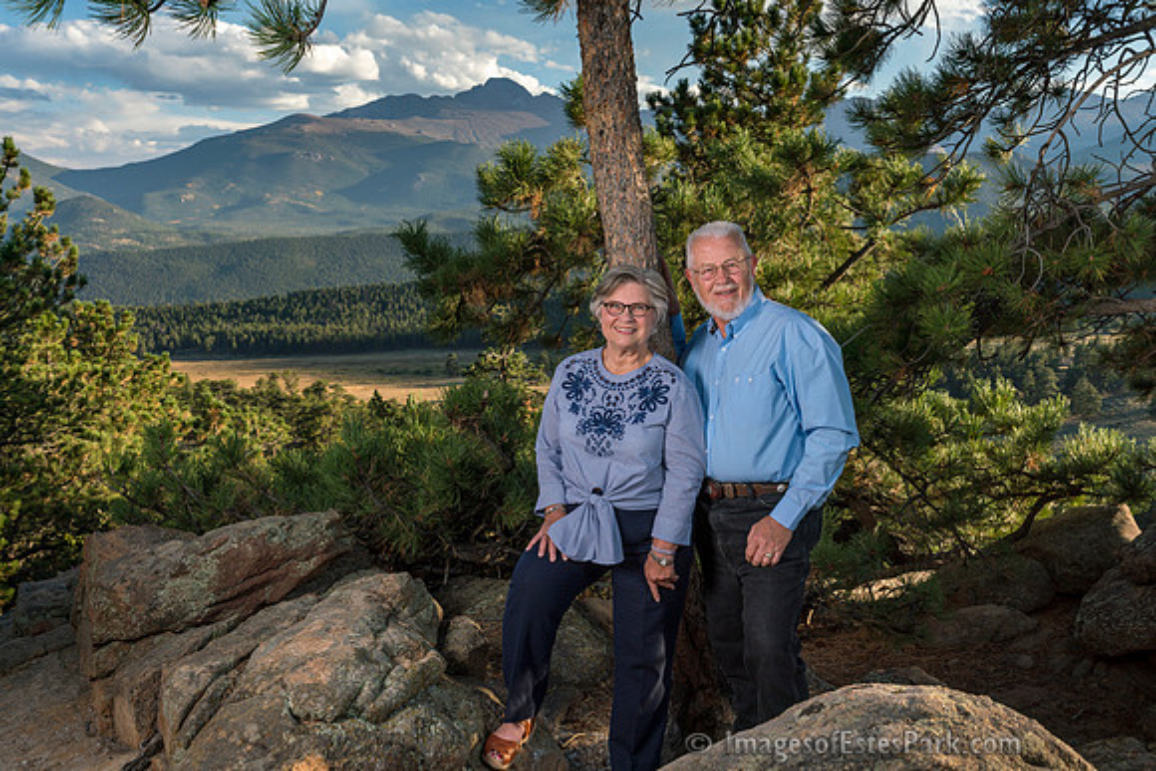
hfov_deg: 54.4
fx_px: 1124
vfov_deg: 37.9
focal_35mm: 35
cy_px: 386
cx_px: 578
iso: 100
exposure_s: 1/250
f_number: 7.1
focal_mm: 35
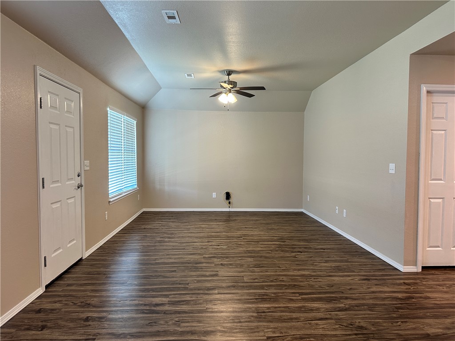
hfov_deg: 71.6
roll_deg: -0.6
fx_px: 315
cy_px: 170
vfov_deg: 56.8
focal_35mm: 24
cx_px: 228
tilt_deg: -2.5
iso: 200
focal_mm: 6.86
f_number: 1.78
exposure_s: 1/60
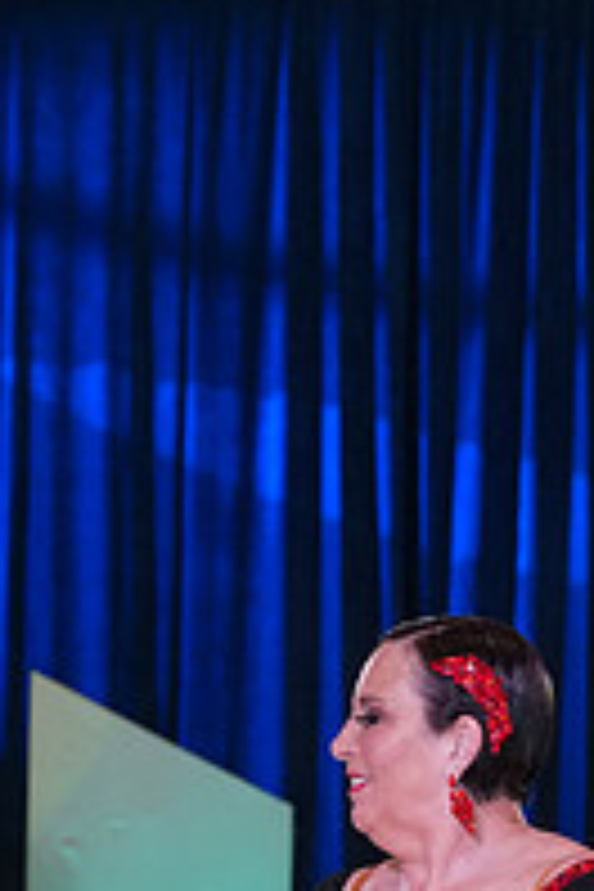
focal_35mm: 229
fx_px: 5667
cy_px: 1238
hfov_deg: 6.0
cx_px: 16
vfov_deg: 8.8
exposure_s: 1/250
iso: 2500
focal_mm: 78
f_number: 5.6
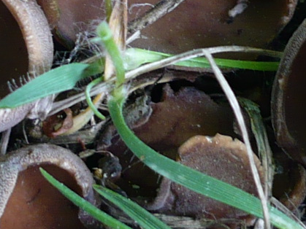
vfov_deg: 8.6
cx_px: 158
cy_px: -68
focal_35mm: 171
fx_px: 1511
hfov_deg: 11.6
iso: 100
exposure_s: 1/40
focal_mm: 5.8
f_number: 2.8
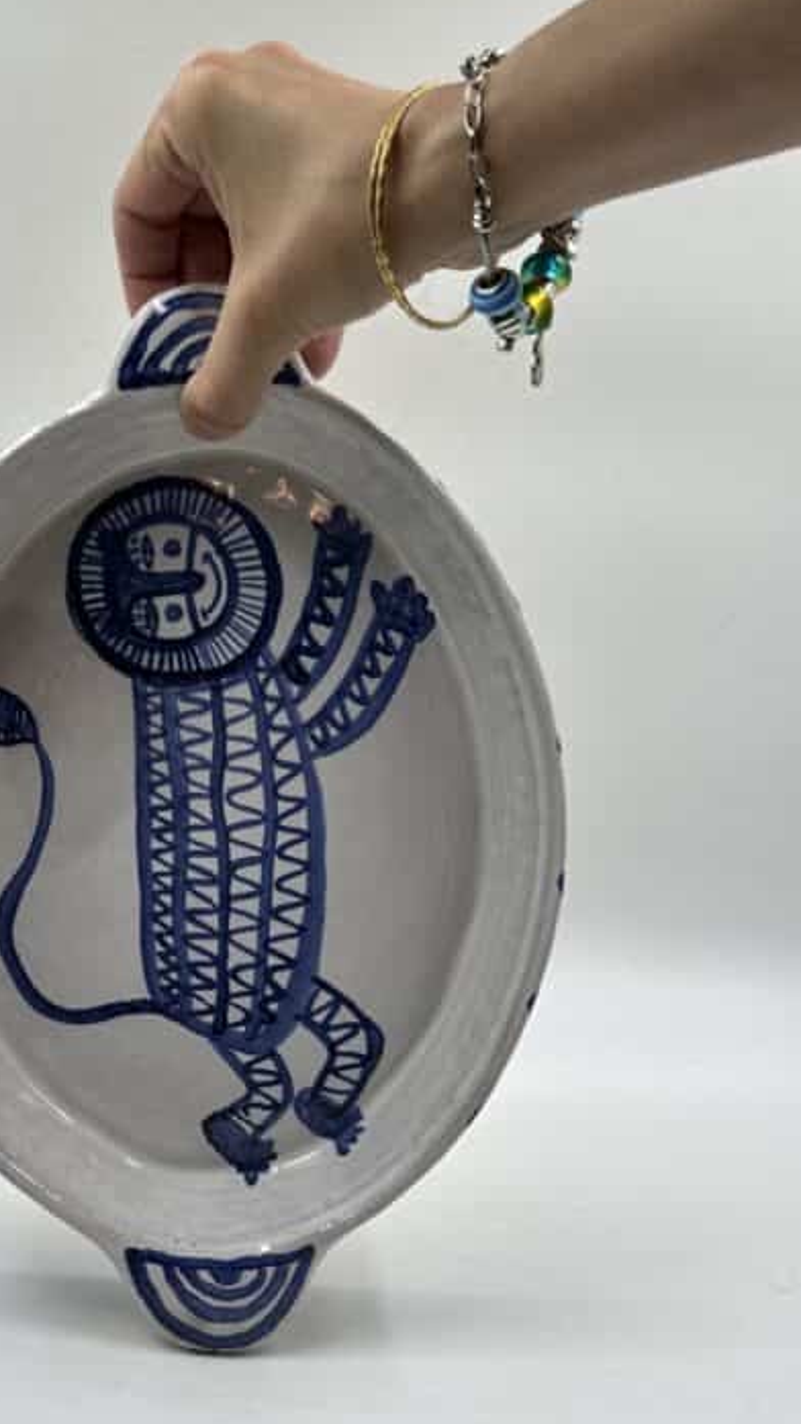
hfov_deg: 19.9
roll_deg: -2.5
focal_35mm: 60
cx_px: 204
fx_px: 2266
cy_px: 662
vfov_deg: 34.9
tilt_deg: -12.1
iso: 50
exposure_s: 1/199
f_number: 1.78
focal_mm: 6.86
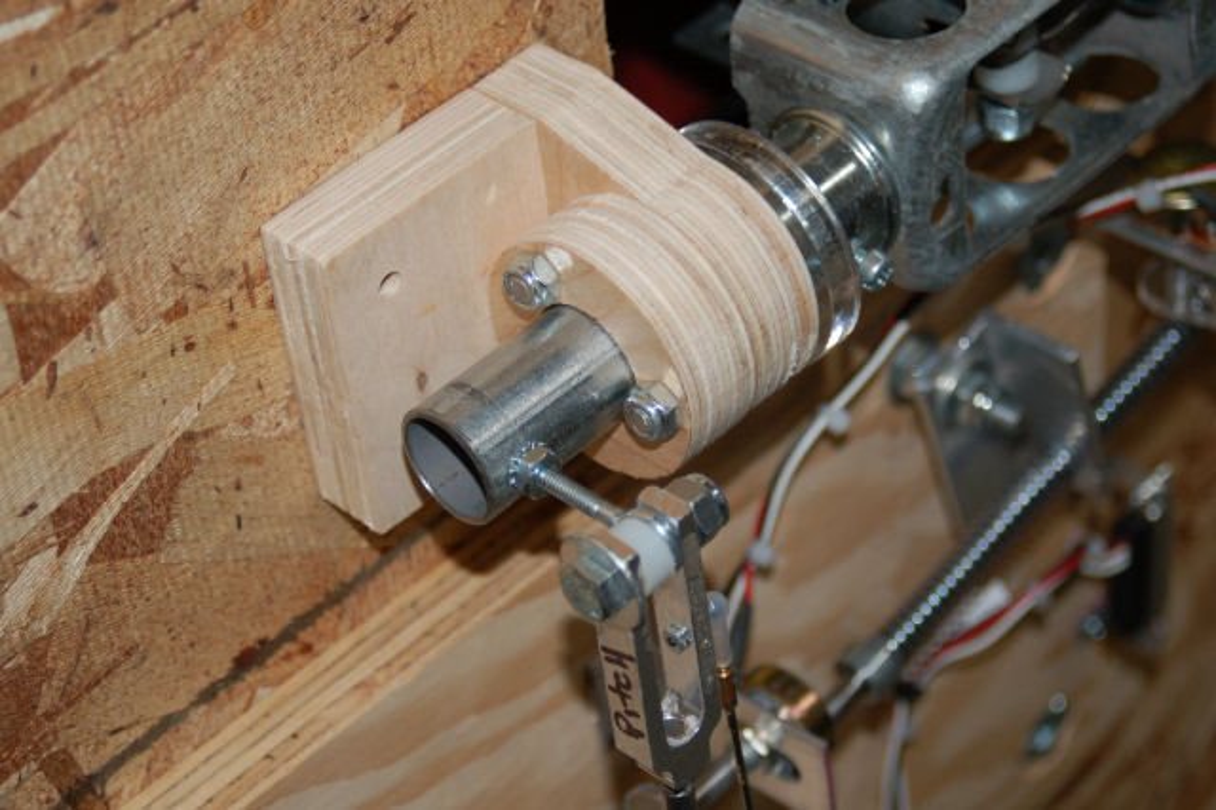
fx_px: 3140
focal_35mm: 93
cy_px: 405
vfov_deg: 14.7
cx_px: 608
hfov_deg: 21.9
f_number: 5
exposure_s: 1/60
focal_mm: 62
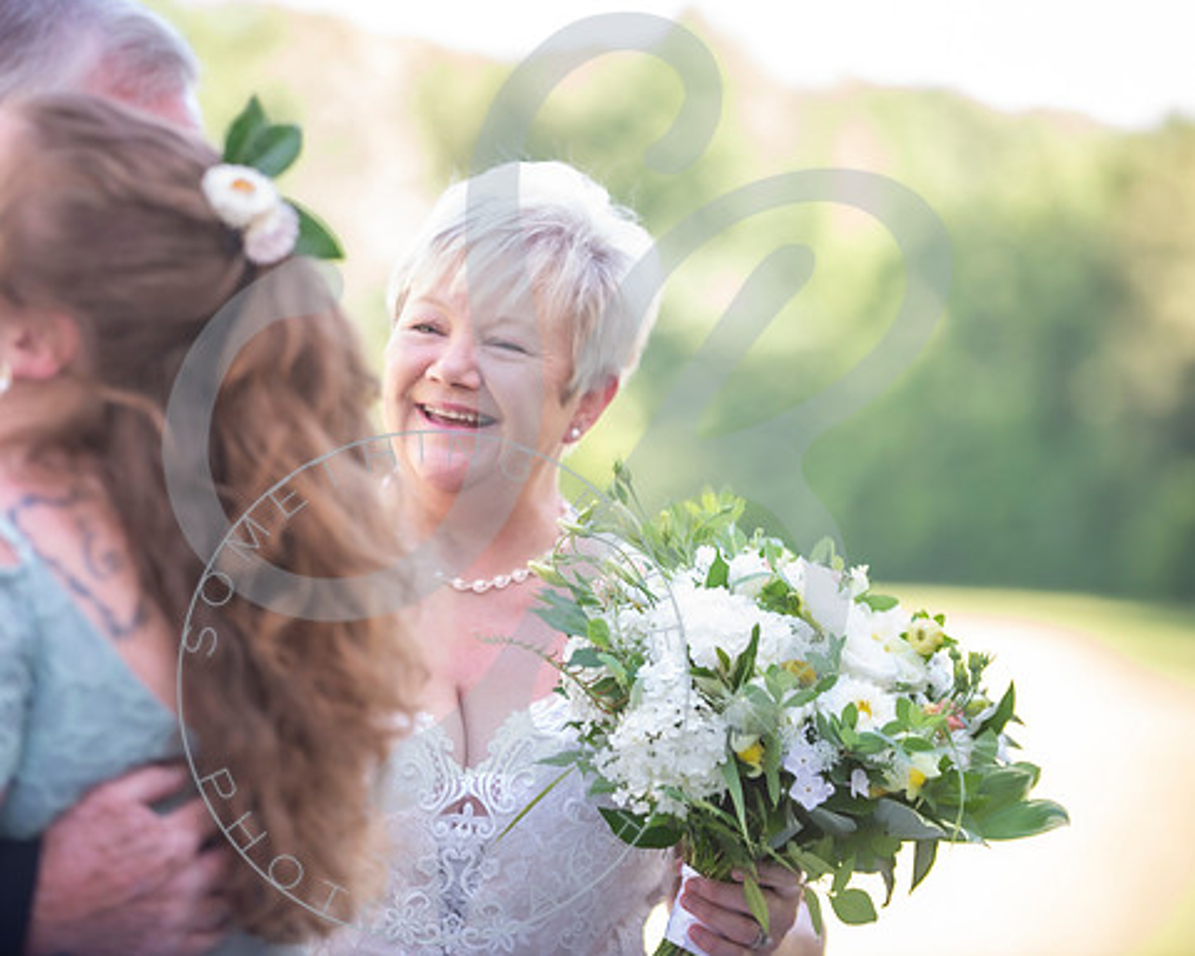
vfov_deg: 10.1
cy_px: 477
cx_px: 558
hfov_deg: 12.6
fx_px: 5411
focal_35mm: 153
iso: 320
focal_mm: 135
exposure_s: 1/200
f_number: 2.8
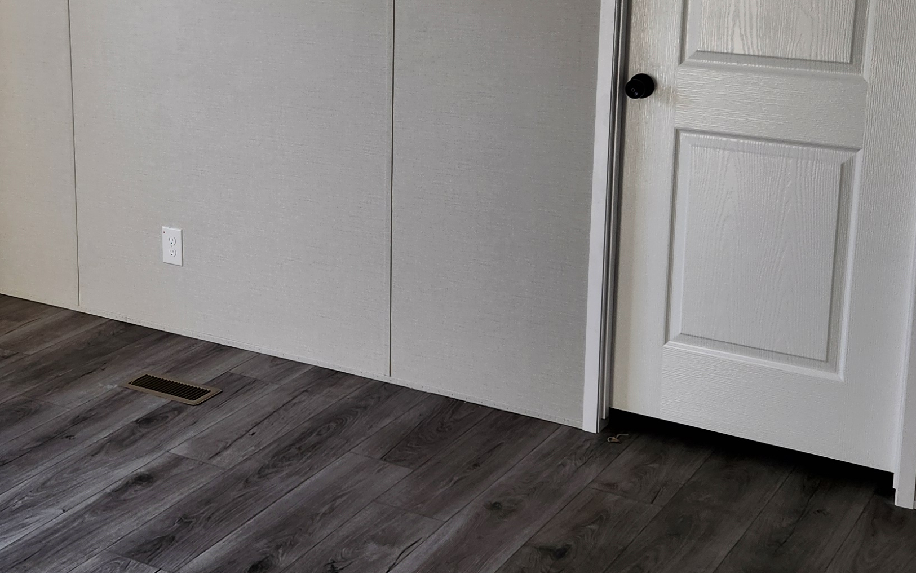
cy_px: 146
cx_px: 278
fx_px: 1498
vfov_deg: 21.5
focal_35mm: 60
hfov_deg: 33.6
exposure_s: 1/180
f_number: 1.8
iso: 64
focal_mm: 5.4
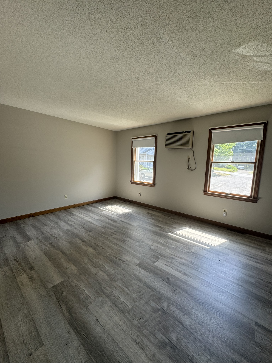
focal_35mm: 14
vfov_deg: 102.1
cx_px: 136
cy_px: 182
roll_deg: -1.1
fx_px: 147
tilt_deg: -7.3
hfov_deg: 85.7
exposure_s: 1/99
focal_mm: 2.22
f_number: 2.2
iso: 100
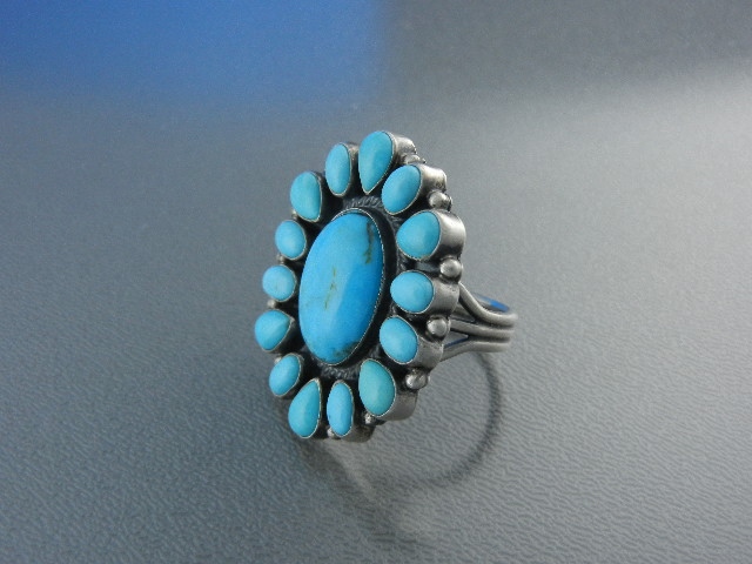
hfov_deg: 42.1
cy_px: 282
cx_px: 376
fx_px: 978
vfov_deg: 32.2
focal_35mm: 45
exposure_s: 1/30.2
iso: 400
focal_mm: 8.1
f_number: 3.8
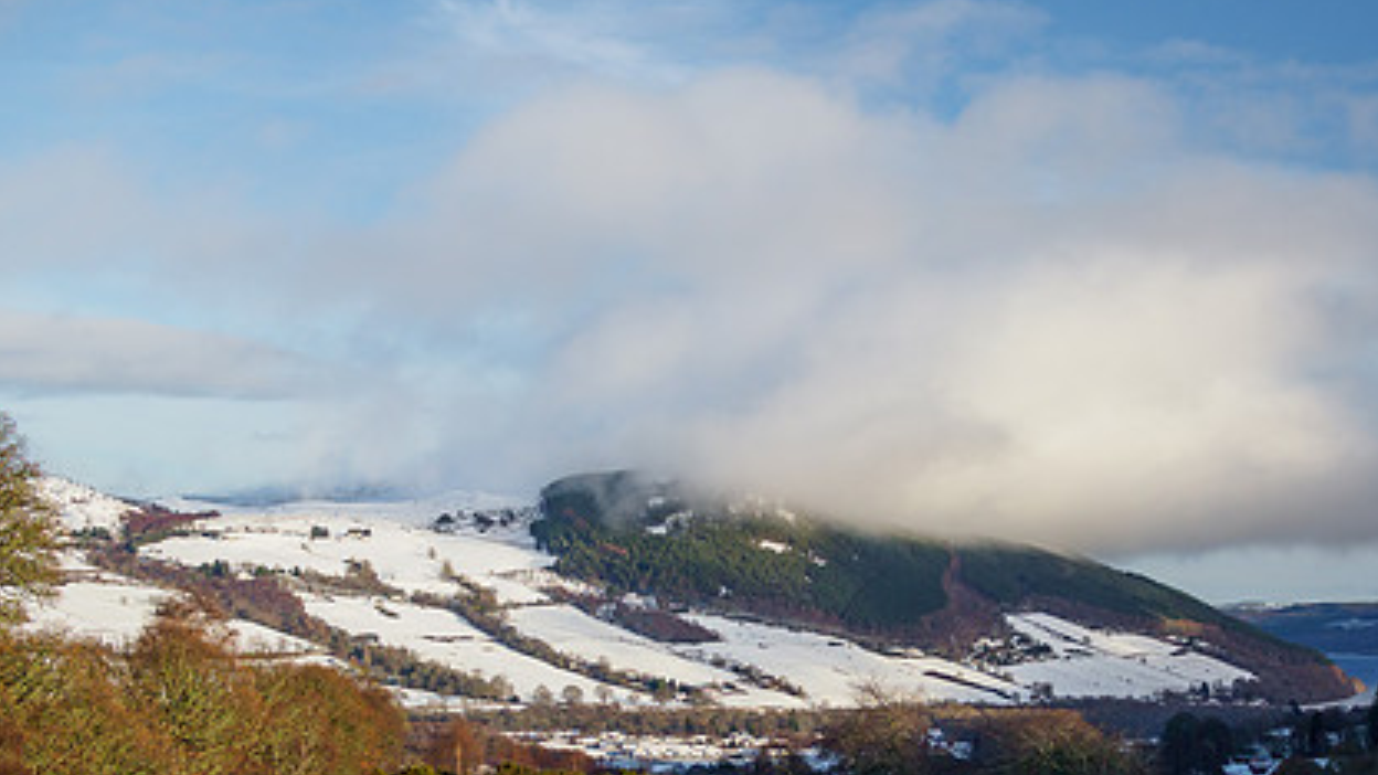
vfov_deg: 15.8
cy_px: 623
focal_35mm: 76
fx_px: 2777
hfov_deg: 27.7
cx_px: 898
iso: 200
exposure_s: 1/400
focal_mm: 25
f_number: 4
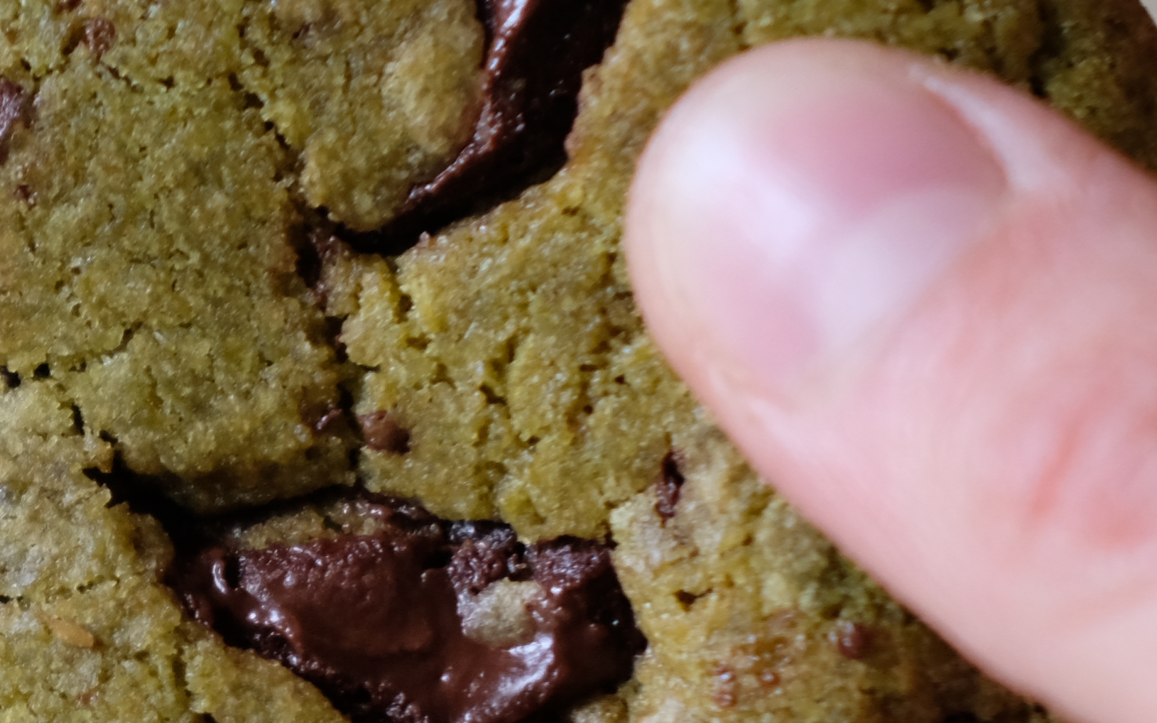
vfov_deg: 6.6
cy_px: 768
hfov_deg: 10.4
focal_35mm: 199
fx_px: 6275
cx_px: -222
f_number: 2
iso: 640
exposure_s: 1/320
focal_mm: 35
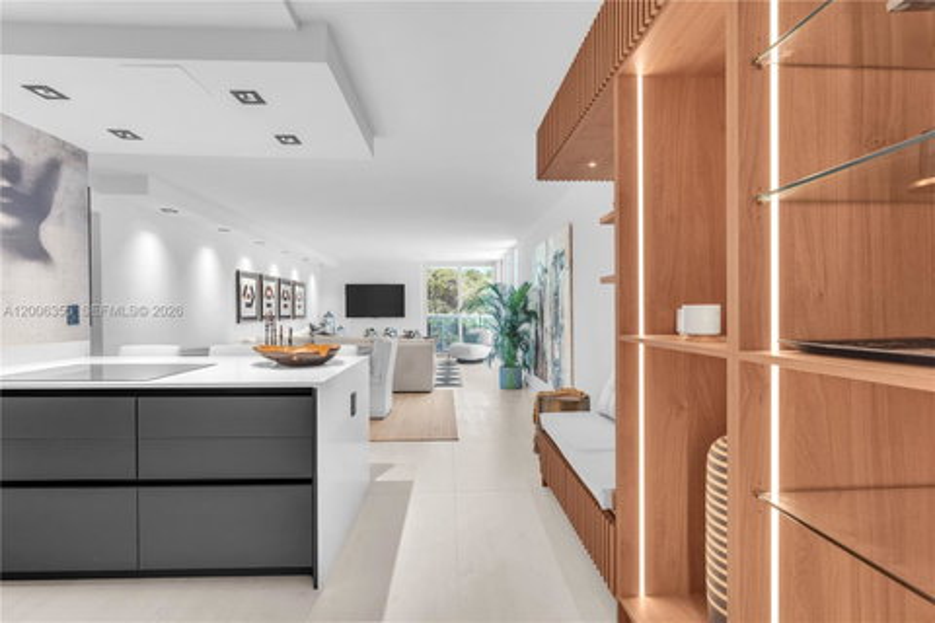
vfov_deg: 74.1
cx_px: 468
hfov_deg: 97.1
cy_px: 312
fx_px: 413
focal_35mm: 16
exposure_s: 1/3
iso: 320
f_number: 9
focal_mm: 15.9
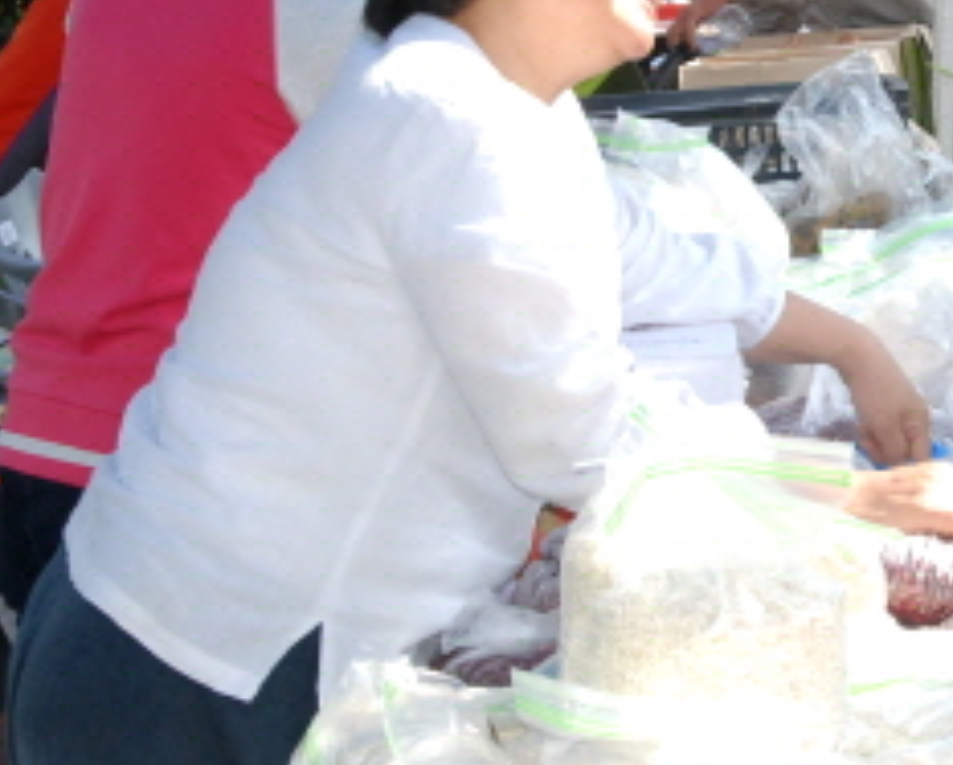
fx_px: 4095
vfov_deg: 10.6
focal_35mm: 145
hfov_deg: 13.1
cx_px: 949
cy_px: 176
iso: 800
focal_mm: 48
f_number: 14
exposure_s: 1/200
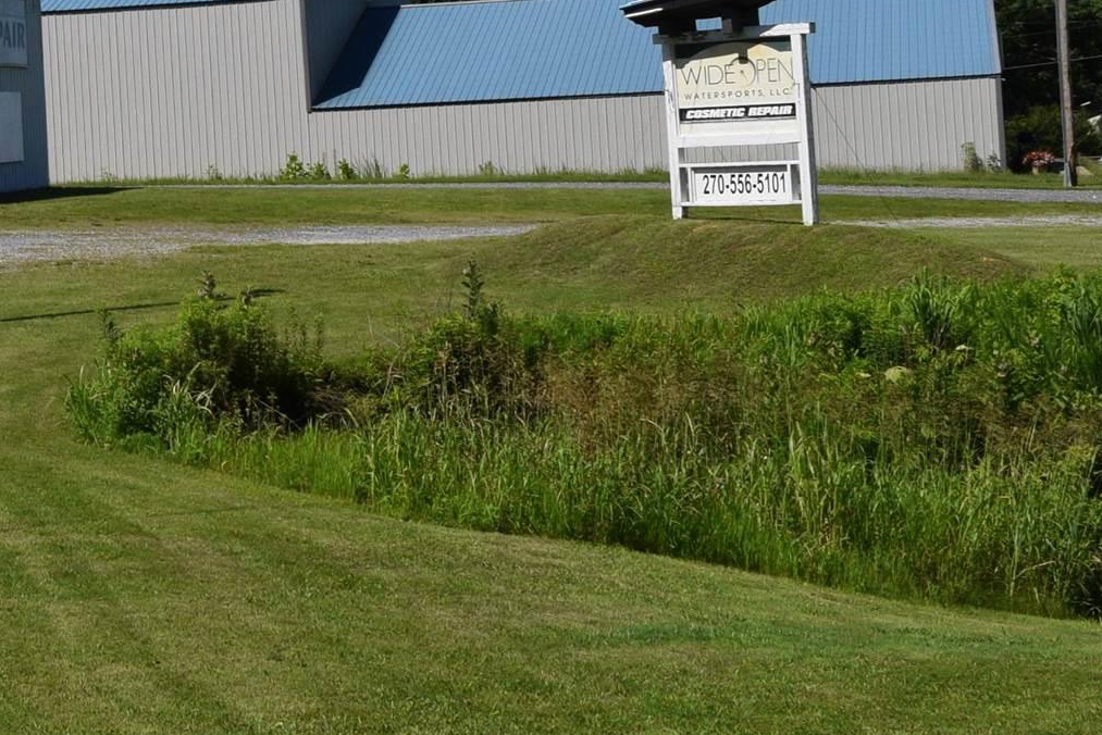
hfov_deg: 19.5
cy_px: -16
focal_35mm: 96
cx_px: -382
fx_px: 2925
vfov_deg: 14.1
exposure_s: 1/500
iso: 200
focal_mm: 21
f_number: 11
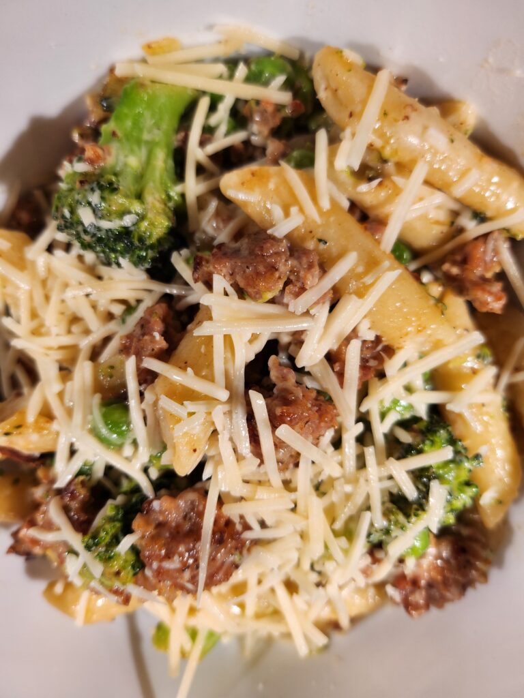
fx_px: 484
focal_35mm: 24
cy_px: 349
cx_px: 262
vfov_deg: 71.6
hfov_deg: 56.8
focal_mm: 5
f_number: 1.8
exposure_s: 1/120
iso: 80
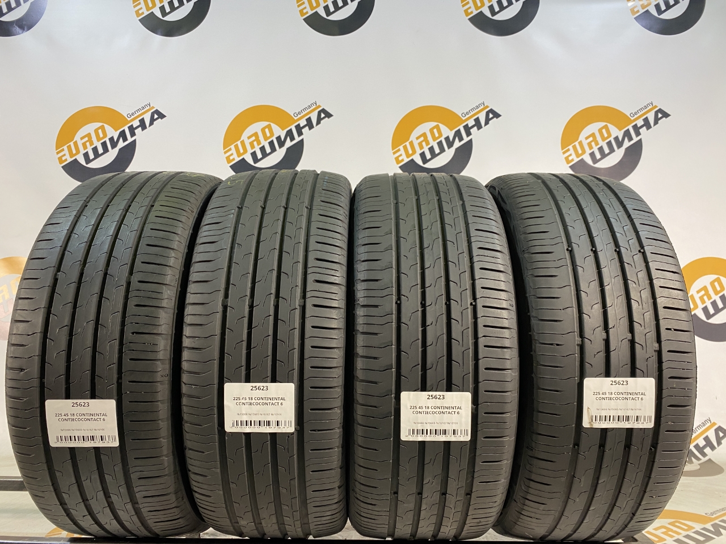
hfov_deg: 67.3
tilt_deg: +4.7
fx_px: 545
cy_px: 272
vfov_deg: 53.1
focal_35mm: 26
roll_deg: -0.2
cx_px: 363
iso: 64
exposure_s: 1/50
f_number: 1.8
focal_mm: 4.25
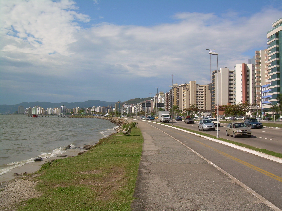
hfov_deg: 49.0
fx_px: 310
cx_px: 141
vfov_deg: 37.7
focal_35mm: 38
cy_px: 106
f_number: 4.6
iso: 50
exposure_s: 1/594
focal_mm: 6.3
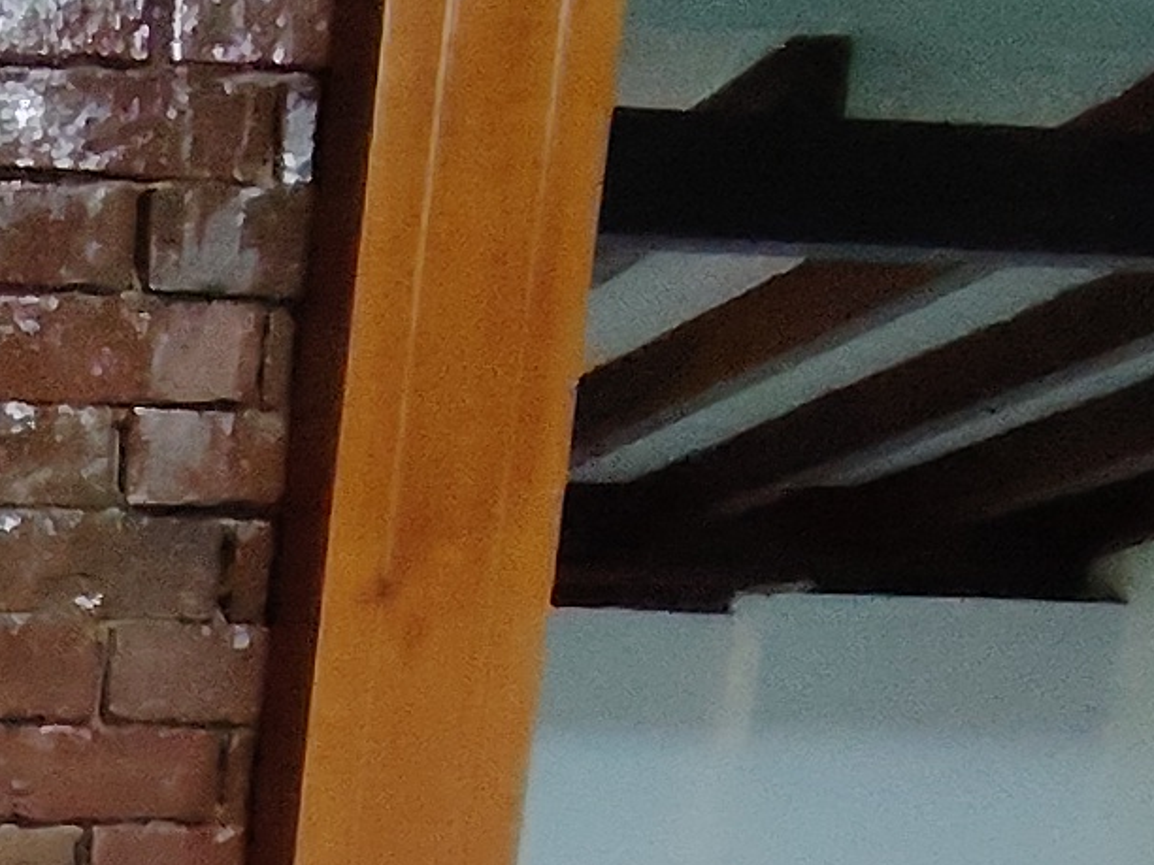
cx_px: -615
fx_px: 2400
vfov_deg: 18.6
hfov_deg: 22.0
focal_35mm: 72
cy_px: 1214
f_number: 2.2
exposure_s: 1/20
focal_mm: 1.43
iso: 612
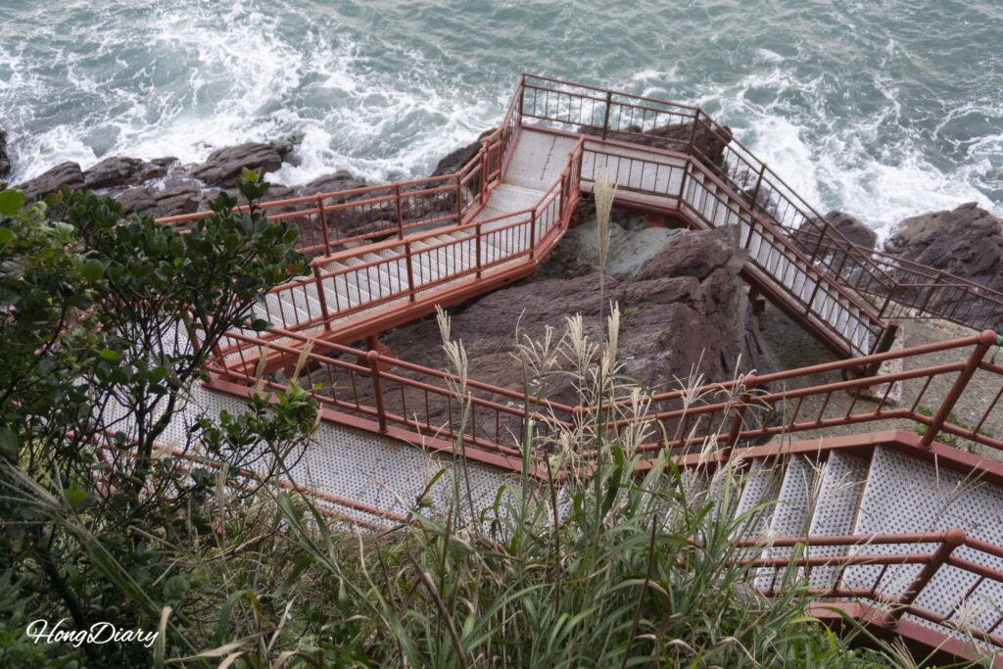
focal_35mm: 36
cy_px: 334
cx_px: 502
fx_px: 1003
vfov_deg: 36.9
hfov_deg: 53.1
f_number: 4.5
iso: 1600
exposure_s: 1/160
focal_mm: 24
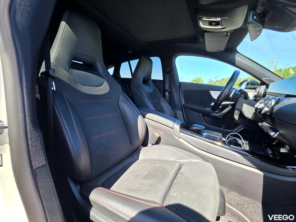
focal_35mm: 13
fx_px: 111
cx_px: 148
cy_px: 111
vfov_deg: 89.9
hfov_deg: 106.2
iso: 25
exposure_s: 1/100
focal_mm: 2.2
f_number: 1.9
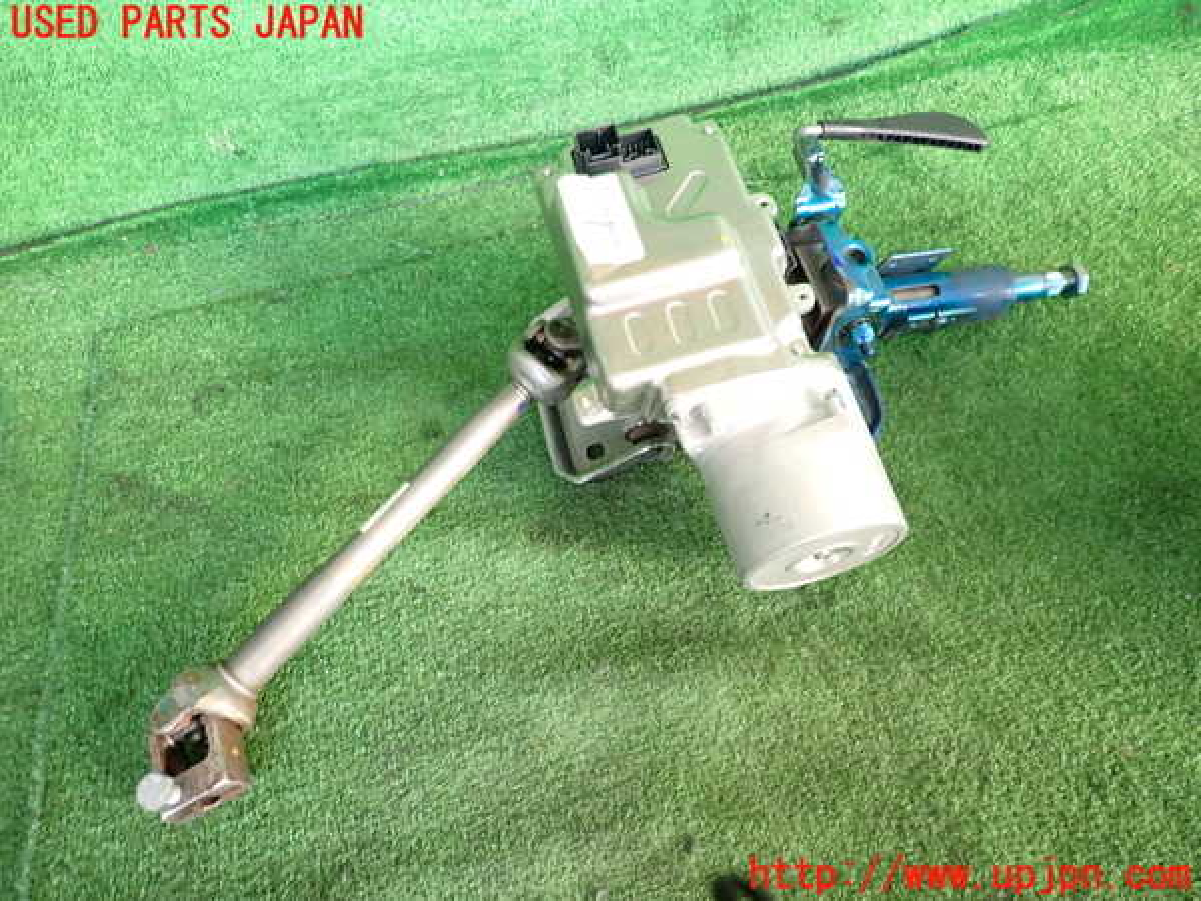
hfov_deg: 69.4
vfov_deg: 54.9
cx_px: 600
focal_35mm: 25
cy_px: 450
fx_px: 867
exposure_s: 1/40
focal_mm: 4.5
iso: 200
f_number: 2
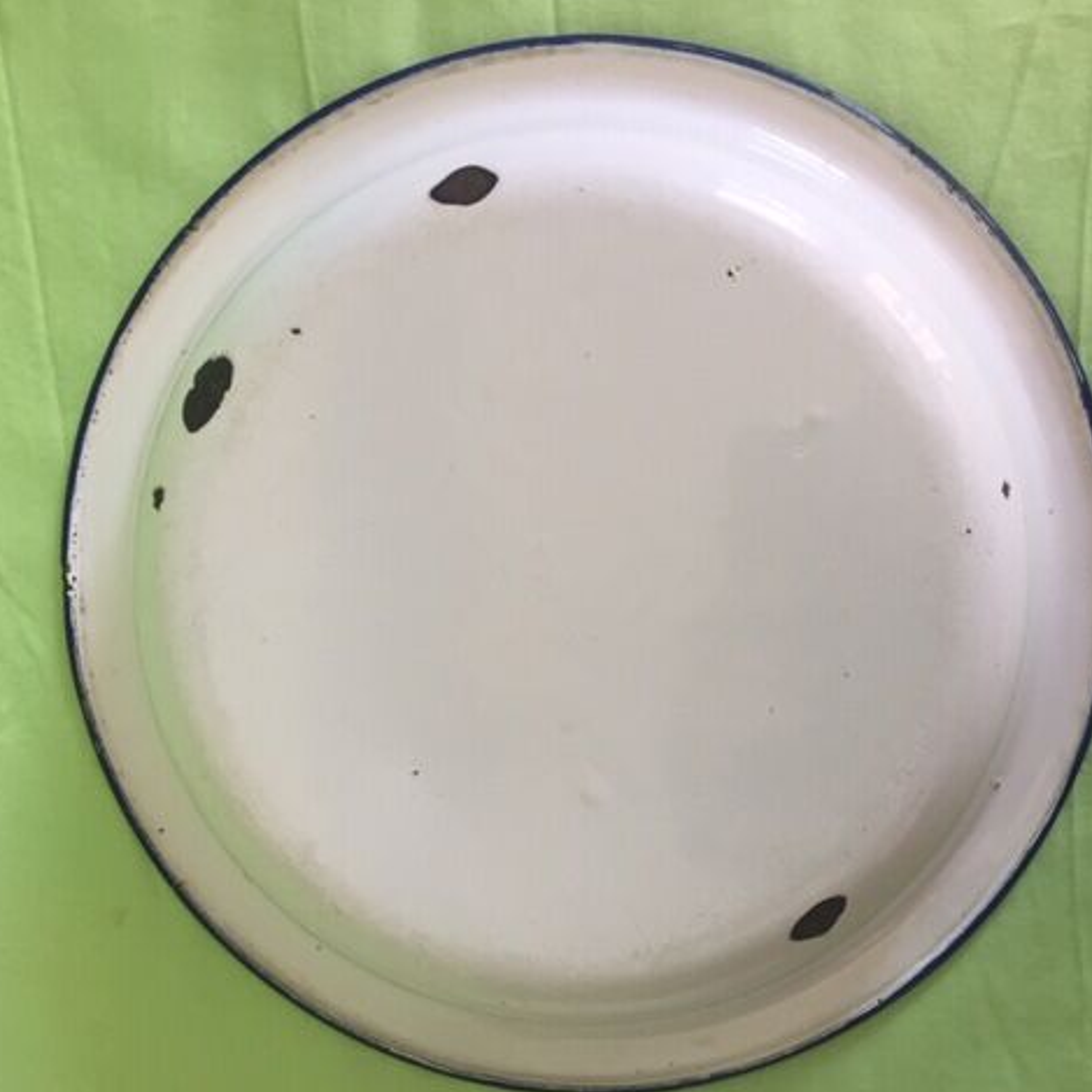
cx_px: 692
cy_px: 552
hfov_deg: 46.7
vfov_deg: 47.2
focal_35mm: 35
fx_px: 1249
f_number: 2.2
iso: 32
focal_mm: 4.15
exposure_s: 1/33
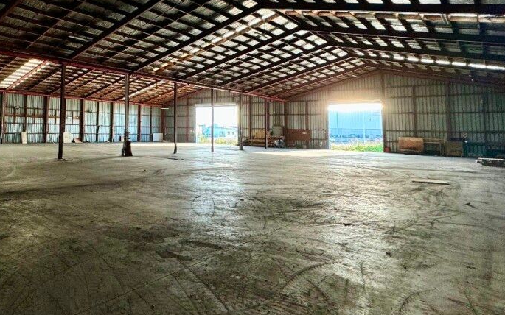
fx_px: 358
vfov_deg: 46.7
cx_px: 114
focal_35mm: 26
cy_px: 100
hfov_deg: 65.2
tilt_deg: +5.5
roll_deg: -0.8
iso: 125
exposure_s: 1/99
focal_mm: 2.22
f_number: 2.2
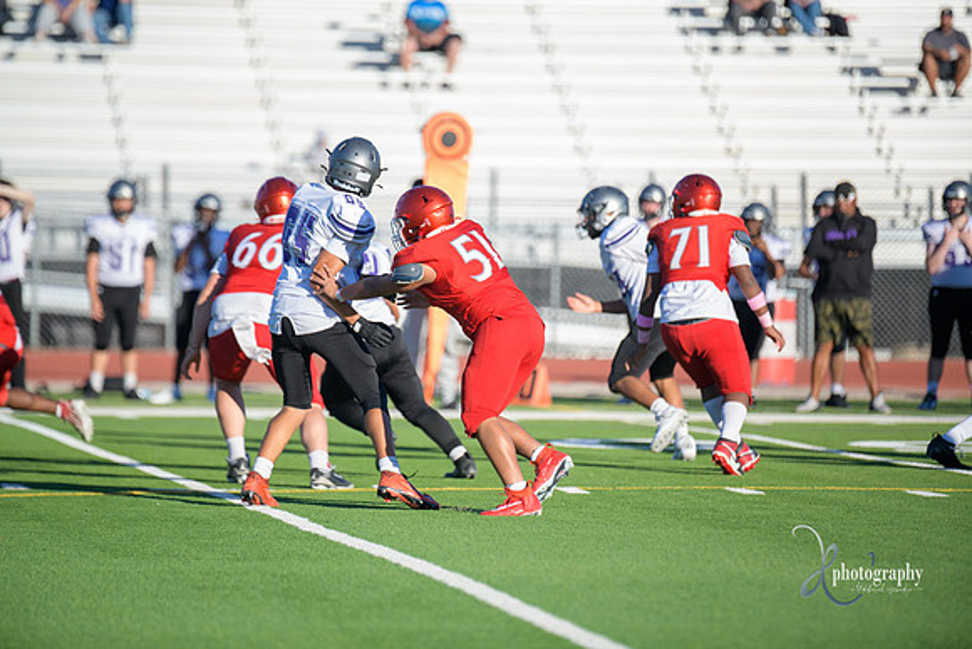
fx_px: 7291
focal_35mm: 270
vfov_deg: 5.1
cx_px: 486
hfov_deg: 7.6
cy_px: 324
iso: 400
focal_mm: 270
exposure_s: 1/4000
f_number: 2.8
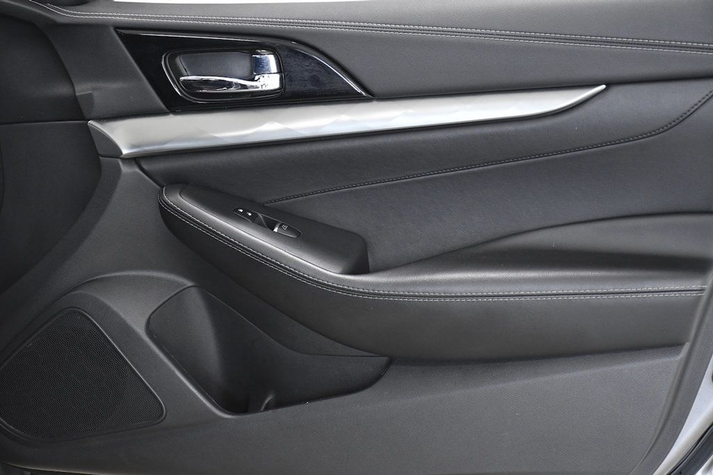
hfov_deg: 30.1
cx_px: 356
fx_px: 1327
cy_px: 238
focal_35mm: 67
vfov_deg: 20.3
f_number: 4.5
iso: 2500
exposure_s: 1/250
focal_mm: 45
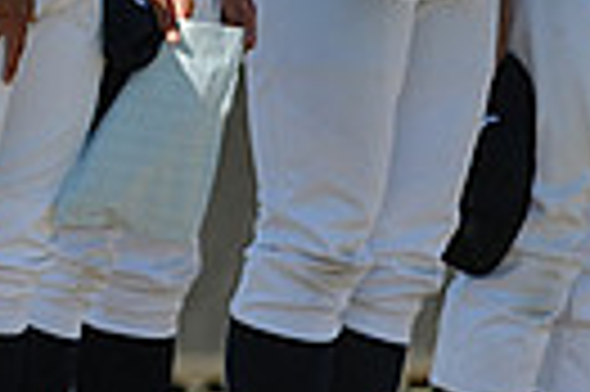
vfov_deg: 0.7
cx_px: -599
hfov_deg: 1.0
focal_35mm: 1989
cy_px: -300
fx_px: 32557
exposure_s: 1/1250
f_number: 4
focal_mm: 300
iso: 200
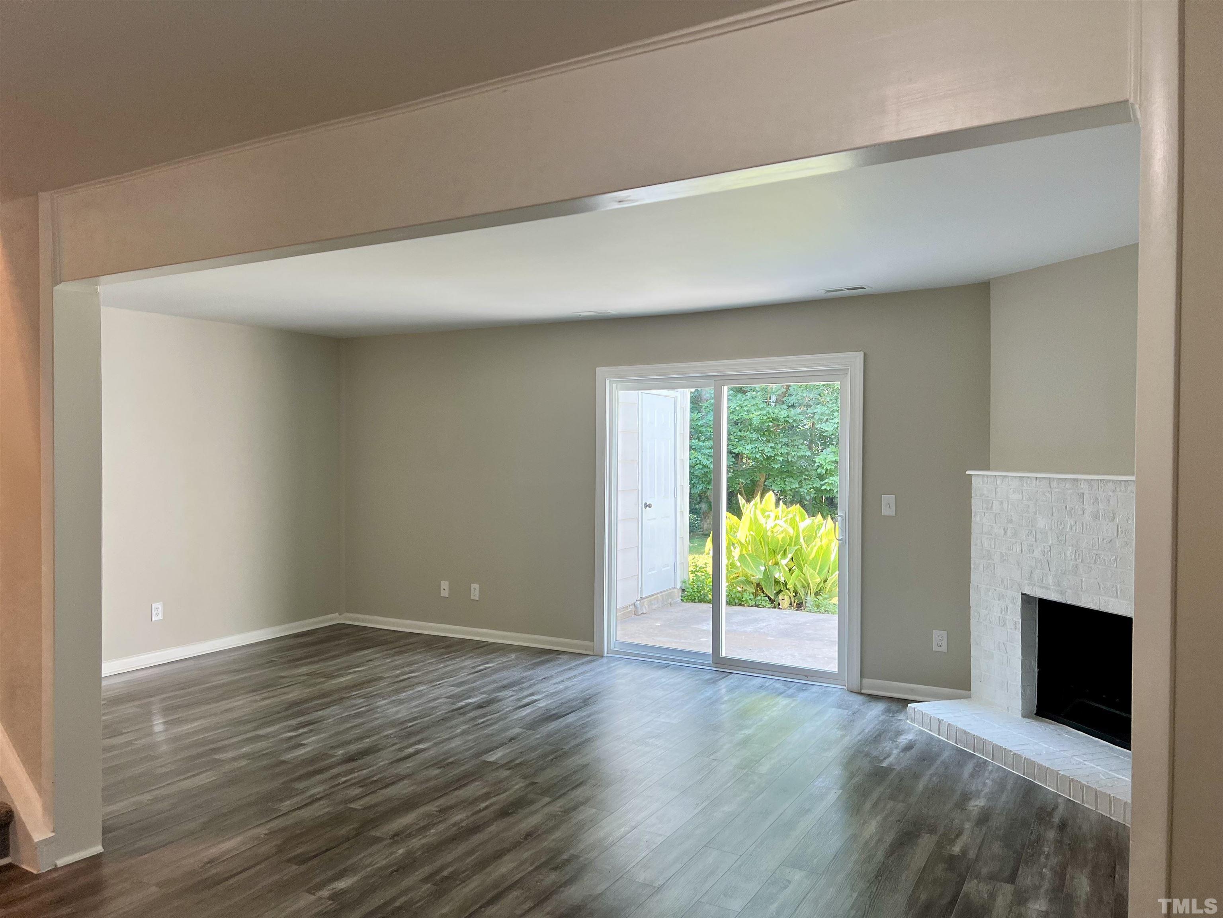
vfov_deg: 53.1
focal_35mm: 26
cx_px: 612
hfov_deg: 67.3
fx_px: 919
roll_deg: -0.7
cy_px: 459
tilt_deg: -0.5
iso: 80
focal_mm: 5.7
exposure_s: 1/120
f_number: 1.5
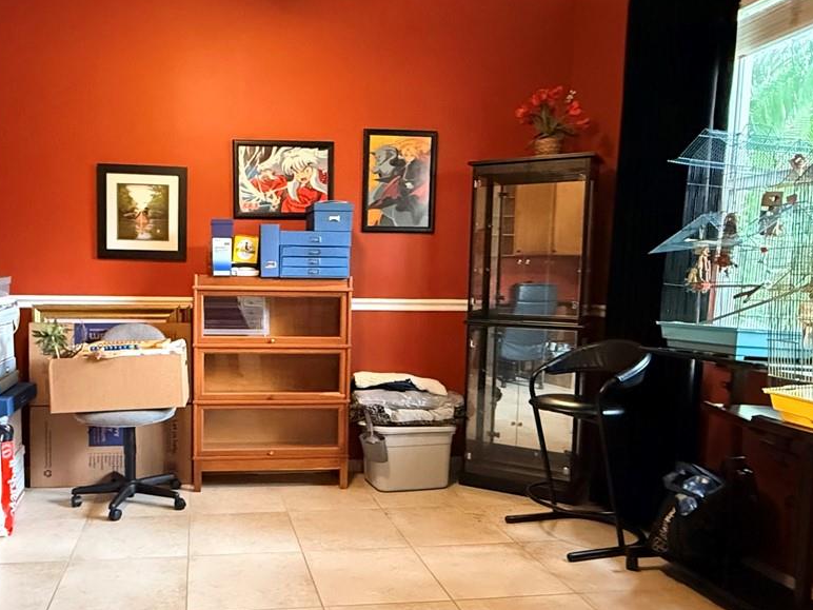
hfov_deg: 60.5
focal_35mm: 29
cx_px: 287
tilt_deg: -5.3
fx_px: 681
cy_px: 335
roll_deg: -0.9
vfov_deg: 48.2
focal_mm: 2.22
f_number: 2.2
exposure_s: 1/60
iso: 1250
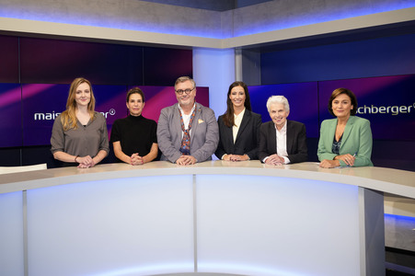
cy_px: 138
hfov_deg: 65.5
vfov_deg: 46.3
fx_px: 323
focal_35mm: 28
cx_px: 208
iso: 2000
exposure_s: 1/125
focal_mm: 28
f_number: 5.6
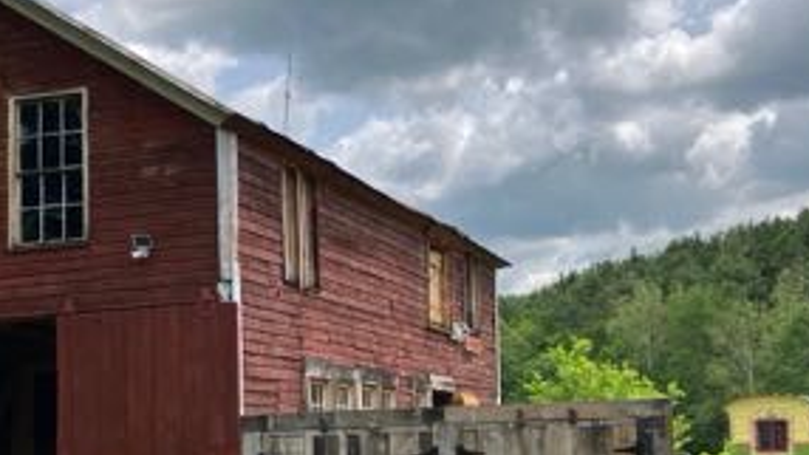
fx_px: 1373
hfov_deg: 32.8
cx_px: 385
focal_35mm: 64
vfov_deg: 18.7
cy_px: 350
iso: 32
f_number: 1.8
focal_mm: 3.99
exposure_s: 1/1946
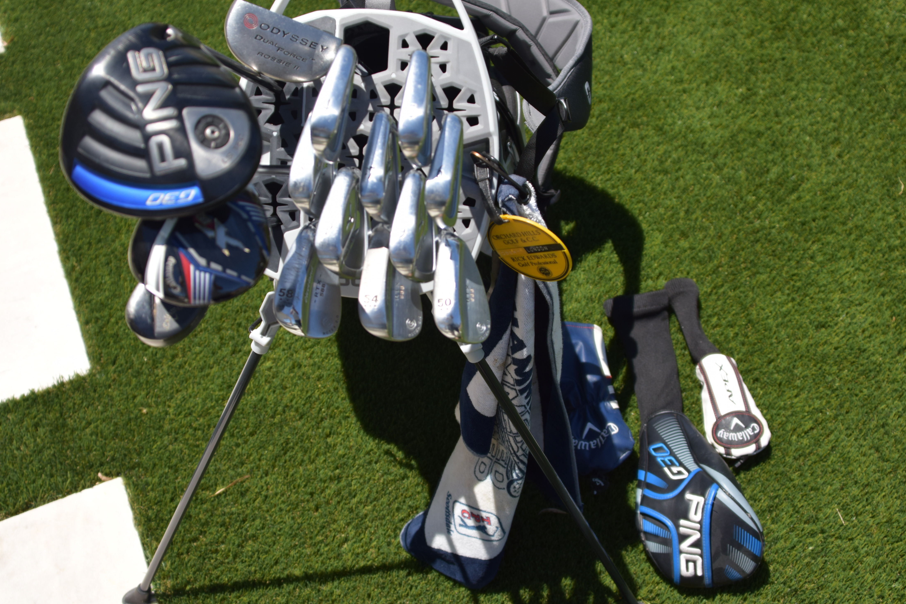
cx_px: 455
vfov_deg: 31.2
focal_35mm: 43
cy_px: 298
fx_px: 1082
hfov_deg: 45.4
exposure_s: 1/2000
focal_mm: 28
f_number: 3.5
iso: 200
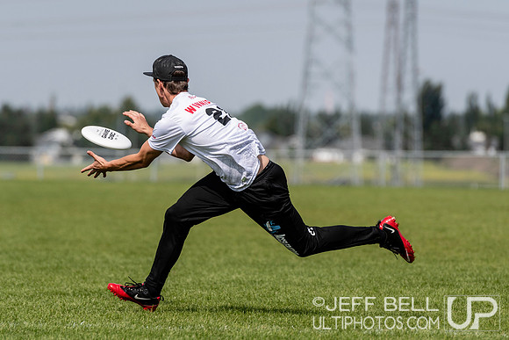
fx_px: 4721
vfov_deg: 4.1
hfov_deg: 6.2
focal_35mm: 334
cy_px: 170
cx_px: 254
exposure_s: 1/2500
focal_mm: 200
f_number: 4
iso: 200
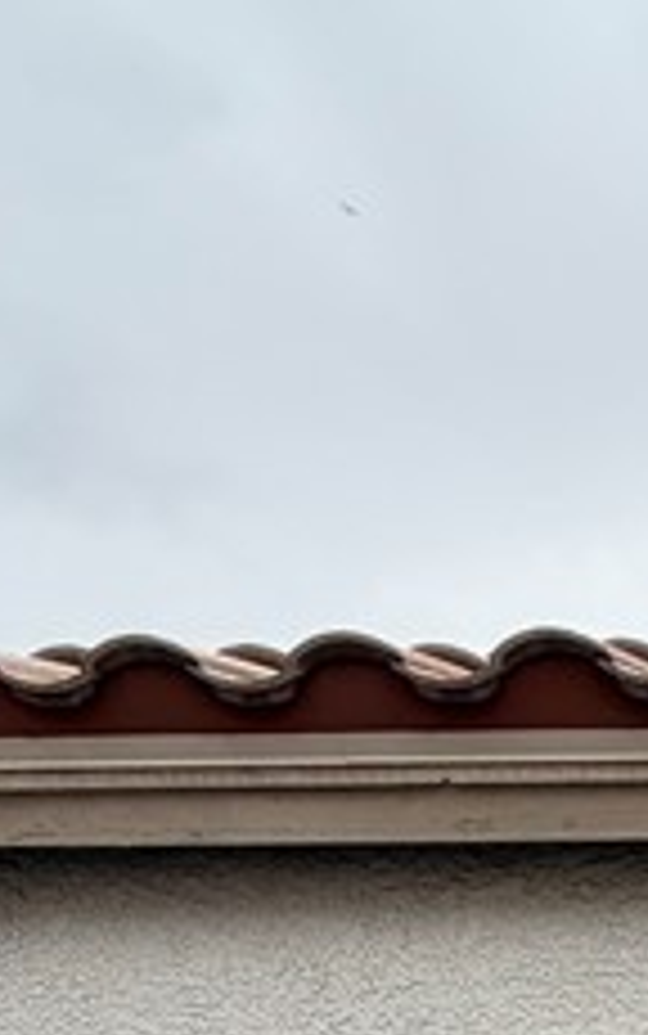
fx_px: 1863
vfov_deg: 20.9
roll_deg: +1.5
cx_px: 1174
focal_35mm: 66
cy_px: 1872
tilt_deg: -9.4
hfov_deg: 16.5
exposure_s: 1/770
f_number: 2.2
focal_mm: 2.22
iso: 32
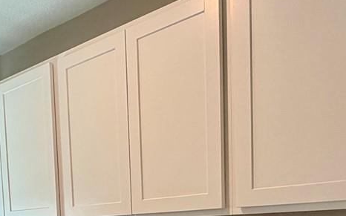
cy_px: 275
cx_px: 61
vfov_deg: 22.8
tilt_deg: -5.5
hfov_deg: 37.9
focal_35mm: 51
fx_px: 481
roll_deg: +3.5
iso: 200
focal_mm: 2.22
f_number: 2.2
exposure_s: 1/120
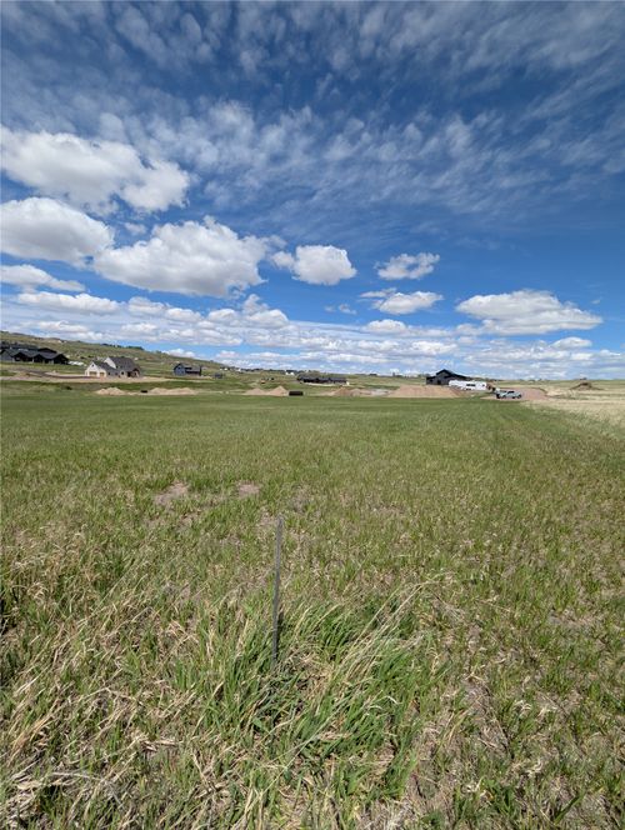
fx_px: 288
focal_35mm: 12
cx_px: 312
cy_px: 415
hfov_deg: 94.6
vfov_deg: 110.5
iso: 46
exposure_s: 1/4082
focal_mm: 2.02
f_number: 1.7
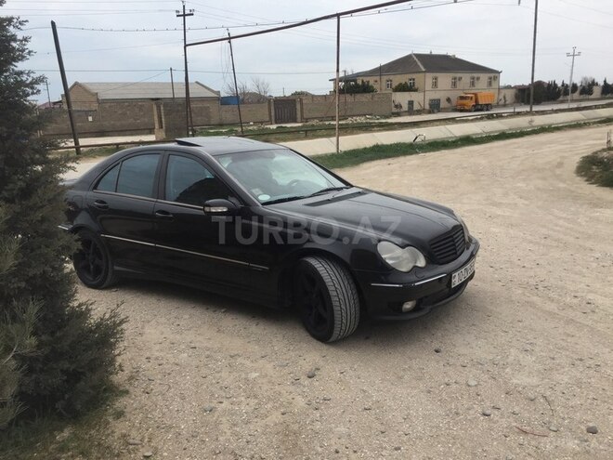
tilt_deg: -12.4
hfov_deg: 61.7
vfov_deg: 48.2
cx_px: 306
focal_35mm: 29
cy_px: 230
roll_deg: +1.0
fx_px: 514
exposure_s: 1/2326
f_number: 2.2
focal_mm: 4.15
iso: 32
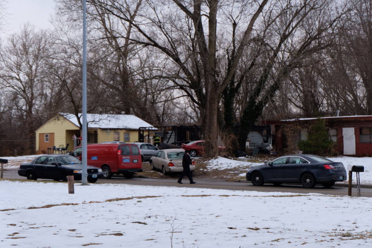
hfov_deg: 27.0
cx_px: 186
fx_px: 775
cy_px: 124
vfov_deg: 18.2
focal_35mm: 75
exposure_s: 1/320
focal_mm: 50
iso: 400
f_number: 5.6
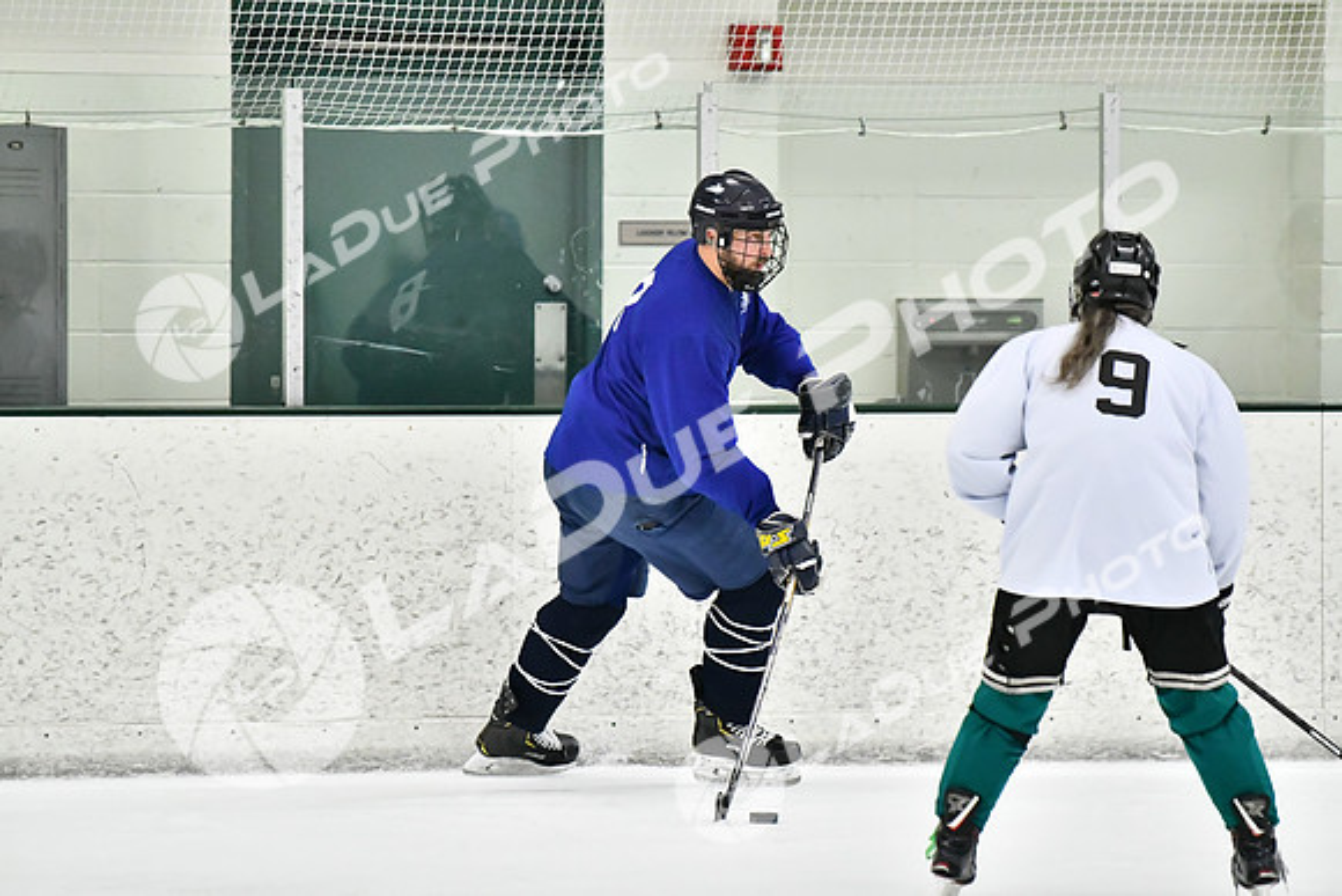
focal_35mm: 262
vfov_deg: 5.2
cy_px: 448
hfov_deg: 7.8
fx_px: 9787
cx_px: 671
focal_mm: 175
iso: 6400
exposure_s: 1/1600
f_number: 2.8
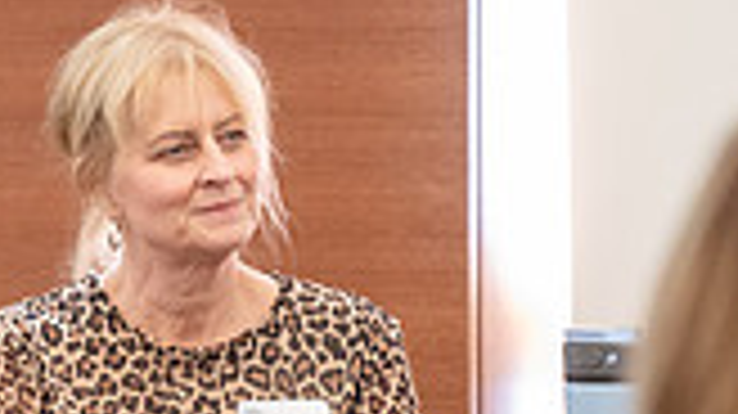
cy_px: 272
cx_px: -54
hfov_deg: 2.9
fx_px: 14745
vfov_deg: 1.6
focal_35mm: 754
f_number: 2.8
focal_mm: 200
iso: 3200
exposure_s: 1/160
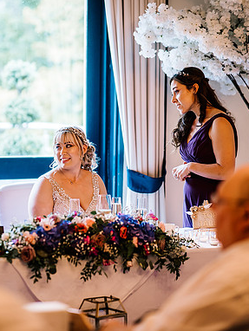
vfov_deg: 15.9
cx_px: 74
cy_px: 165
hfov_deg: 11.9
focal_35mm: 124
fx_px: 1188
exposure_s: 1/250
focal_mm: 85
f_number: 1.4
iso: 400
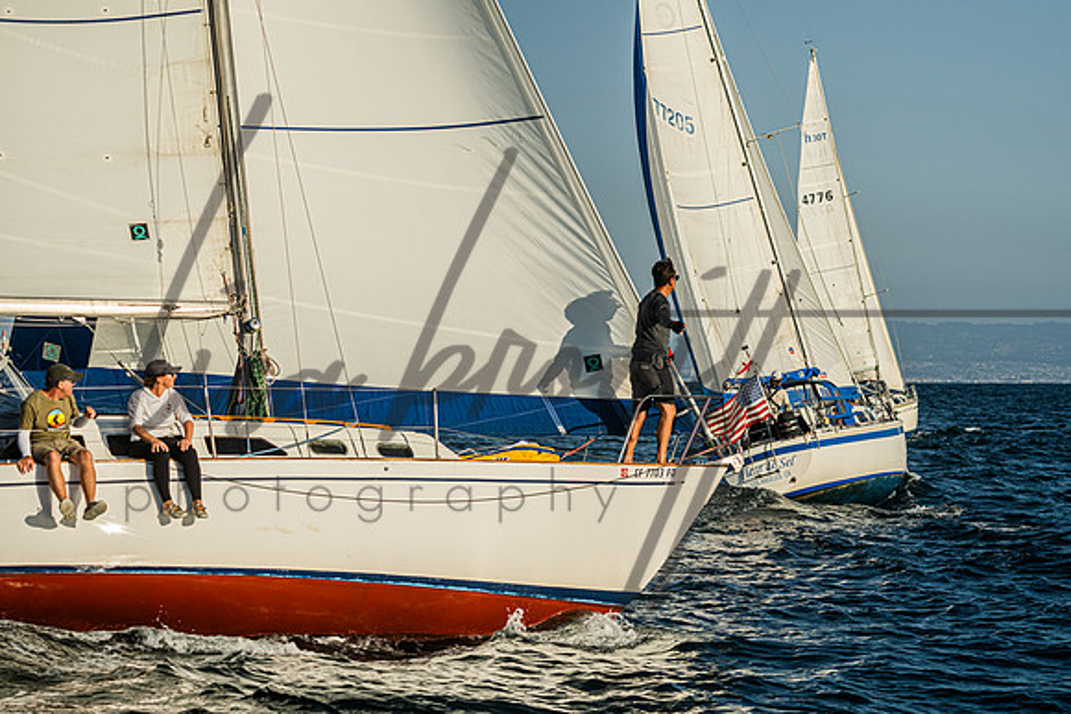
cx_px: 658
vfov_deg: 11.1
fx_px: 3692
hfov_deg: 16.5
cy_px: 368
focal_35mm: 124
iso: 400
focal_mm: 100
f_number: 5.6
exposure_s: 1/5000
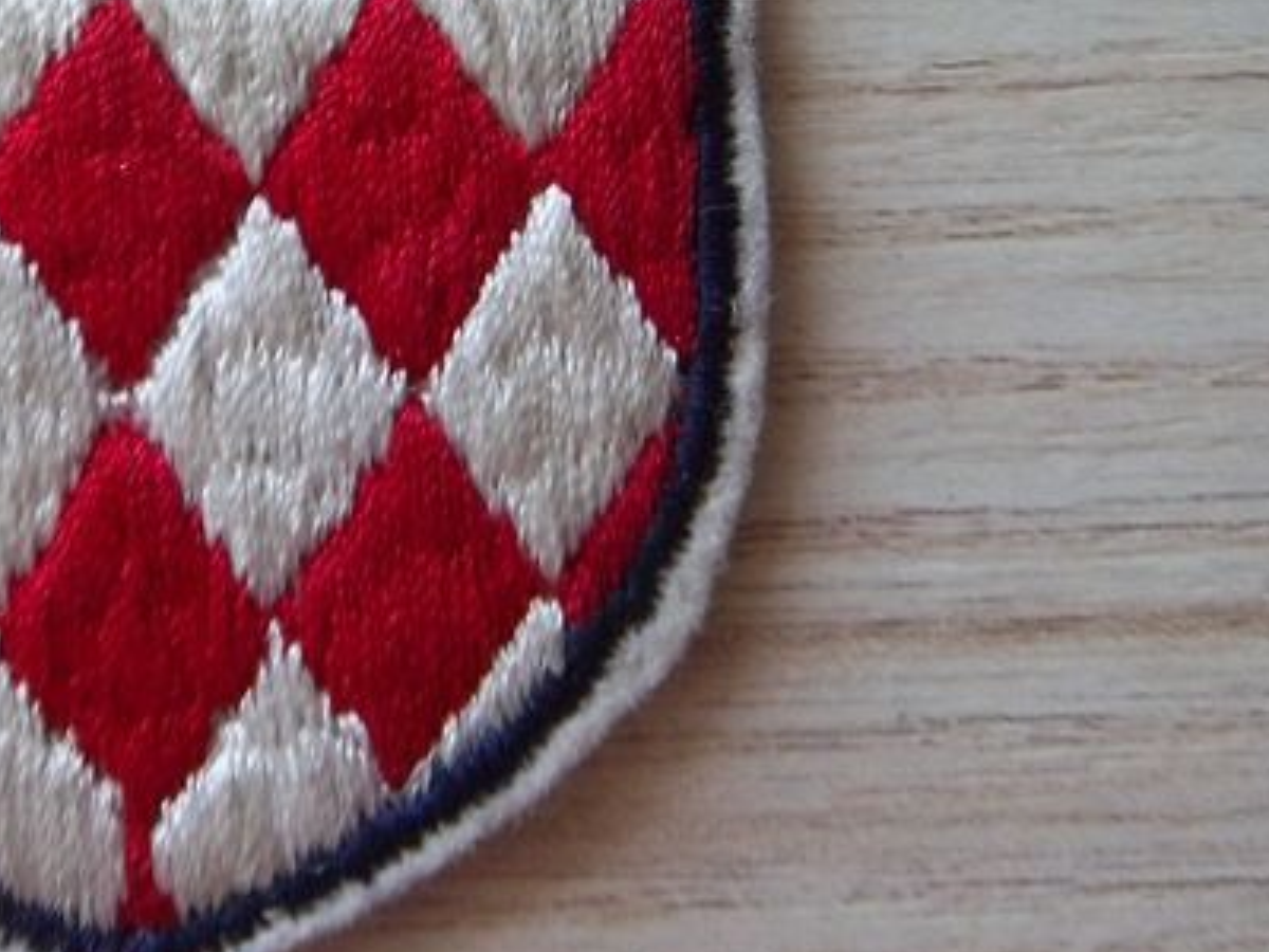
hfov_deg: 26.7
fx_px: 2566
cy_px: 3
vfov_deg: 20.4
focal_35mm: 70
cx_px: 82
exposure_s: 1/13
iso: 160
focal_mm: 5.05
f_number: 3.5
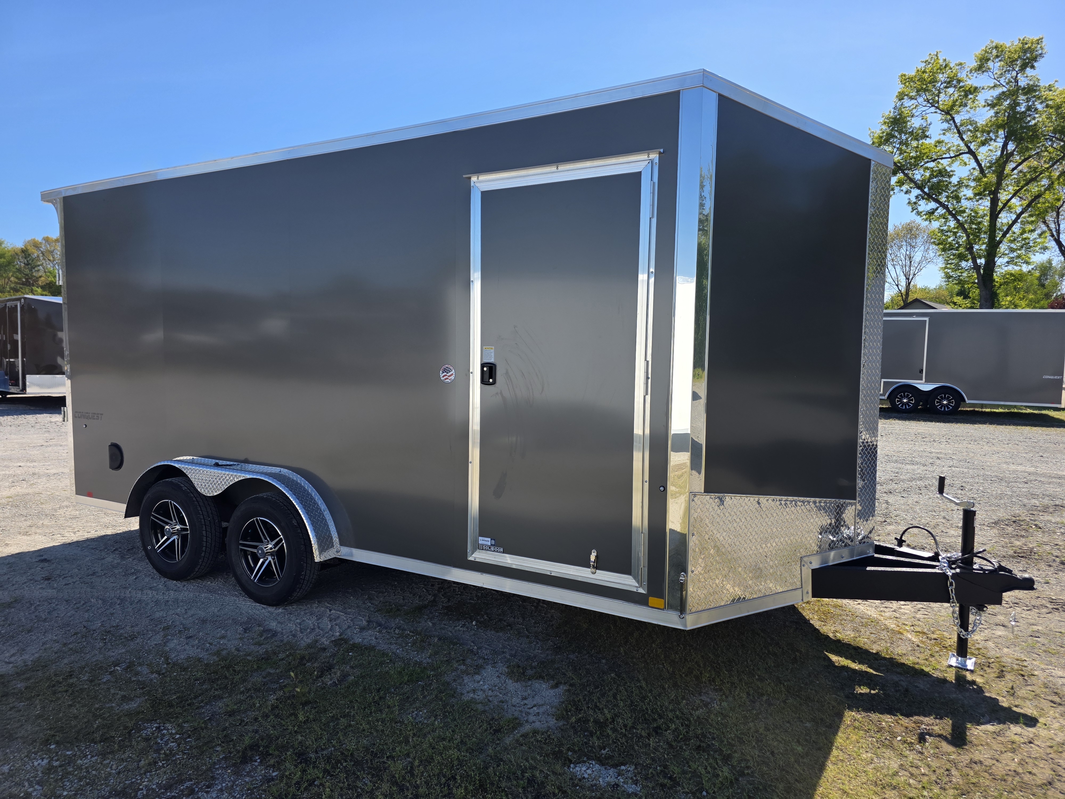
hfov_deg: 73.9
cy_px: 400
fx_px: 708
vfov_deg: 58.9
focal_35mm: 23
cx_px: 532
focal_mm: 6.3
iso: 80
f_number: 1.7
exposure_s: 1/4237
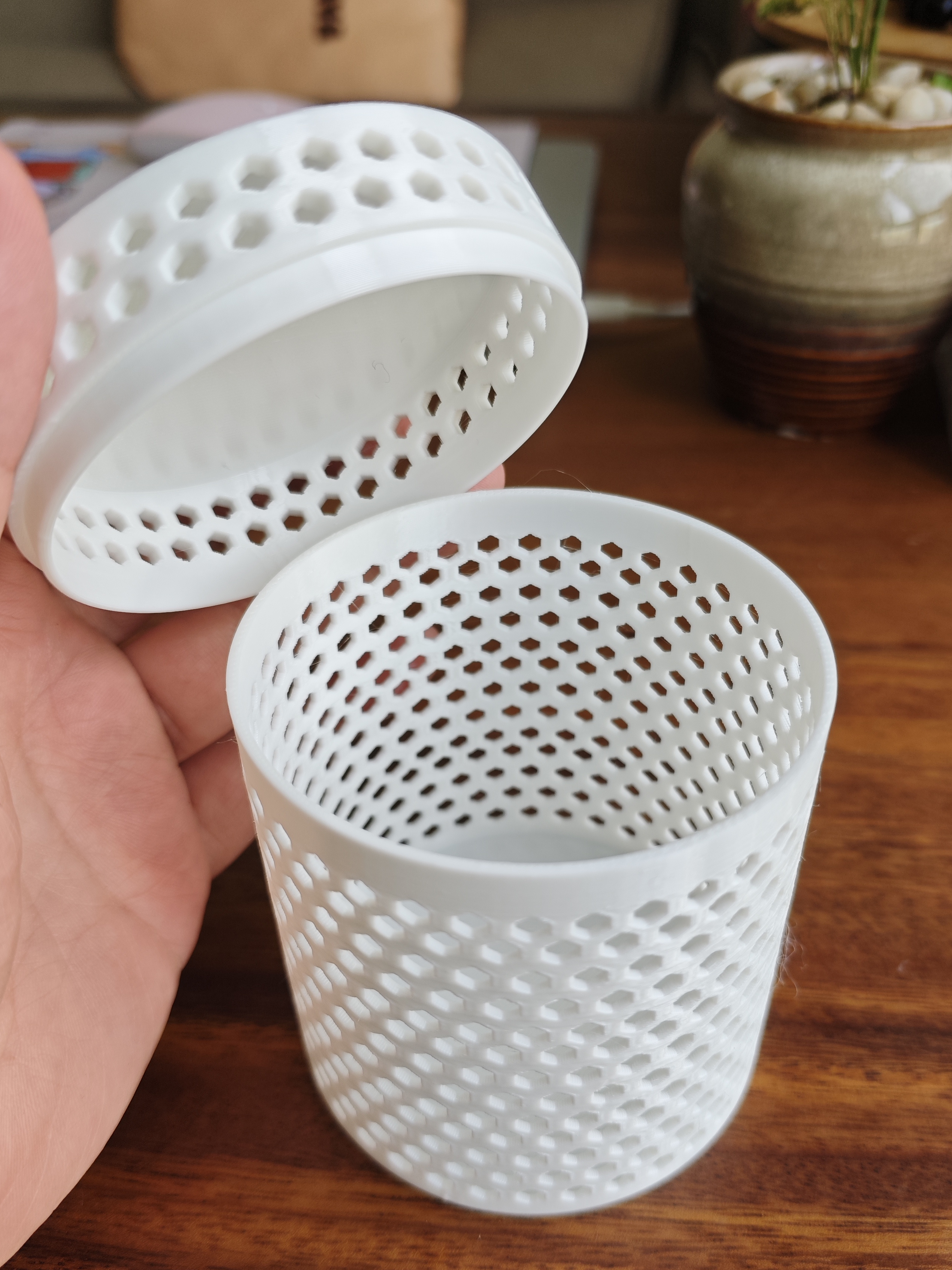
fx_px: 1064
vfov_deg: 61.6
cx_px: 512
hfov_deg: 48.2
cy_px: 690
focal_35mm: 29
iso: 50
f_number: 1.6
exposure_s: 1/122
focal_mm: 5.84
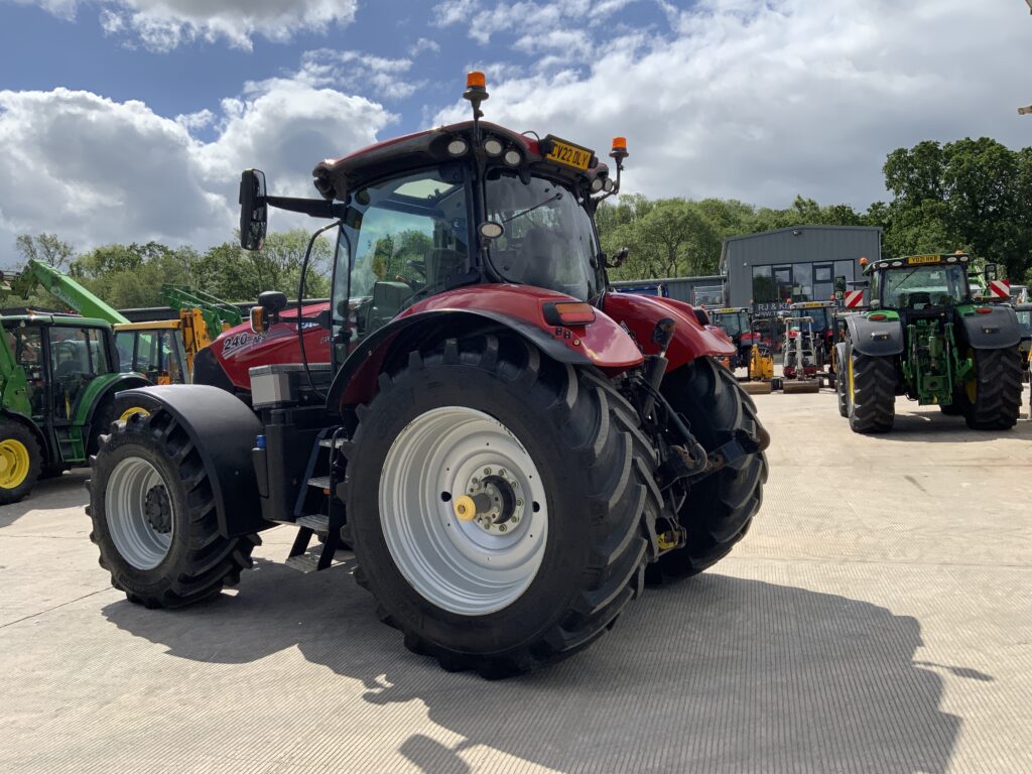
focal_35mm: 29
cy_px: 387
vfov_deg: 48.2
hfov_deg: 61.7
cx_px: 516
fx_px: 865
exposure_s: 1/2538
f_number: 1.8
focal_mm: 3
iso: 20
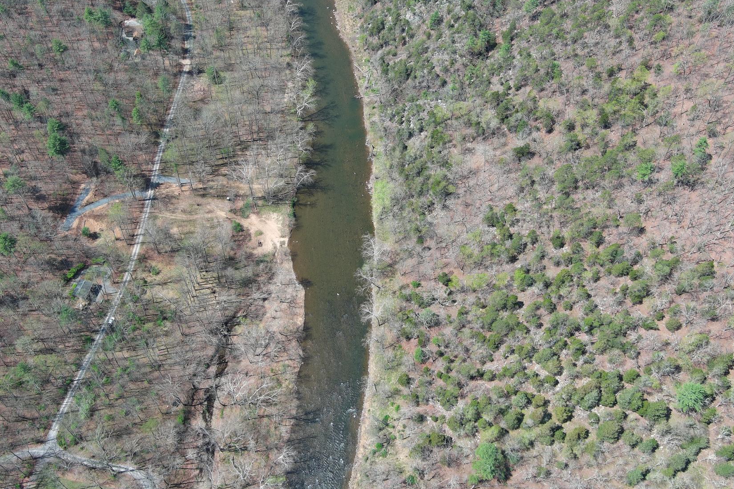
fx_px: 734
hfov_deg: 53.0
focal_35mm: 36
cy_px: 213
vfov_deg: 36.8
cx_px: 327
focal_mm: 10.57
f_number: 2.8
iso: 100
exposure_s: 1/637
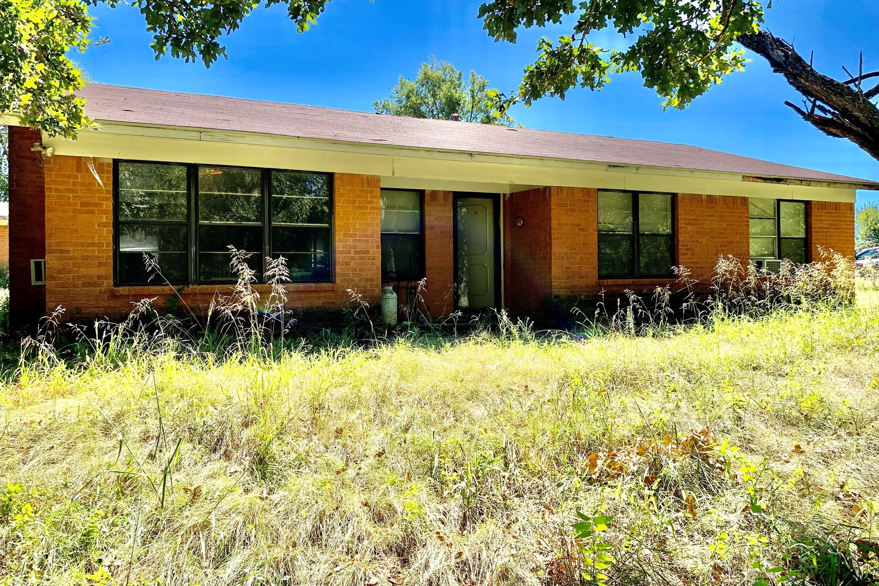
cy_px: 275
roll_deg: +0.5
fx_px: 684
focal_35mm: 28
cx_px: 435
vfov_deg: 46.4
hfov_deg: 65.5
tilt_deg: +0.0
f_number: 1.8
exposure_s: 1/1350
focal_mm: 4.25
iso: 25
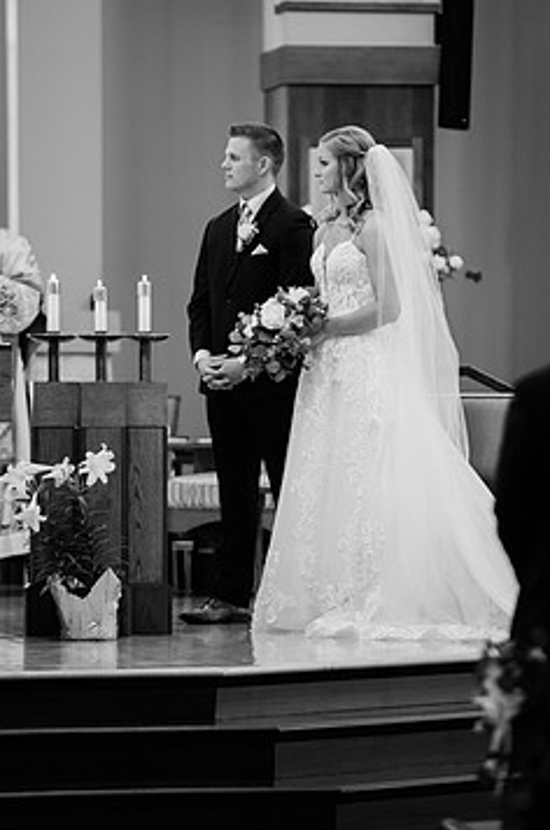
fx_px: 5820
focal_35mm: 253
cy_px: 347
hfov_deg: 5.4
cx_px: 311
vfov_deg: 8.2
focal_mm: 200
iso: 1600
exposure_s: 1/250
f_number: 2.8
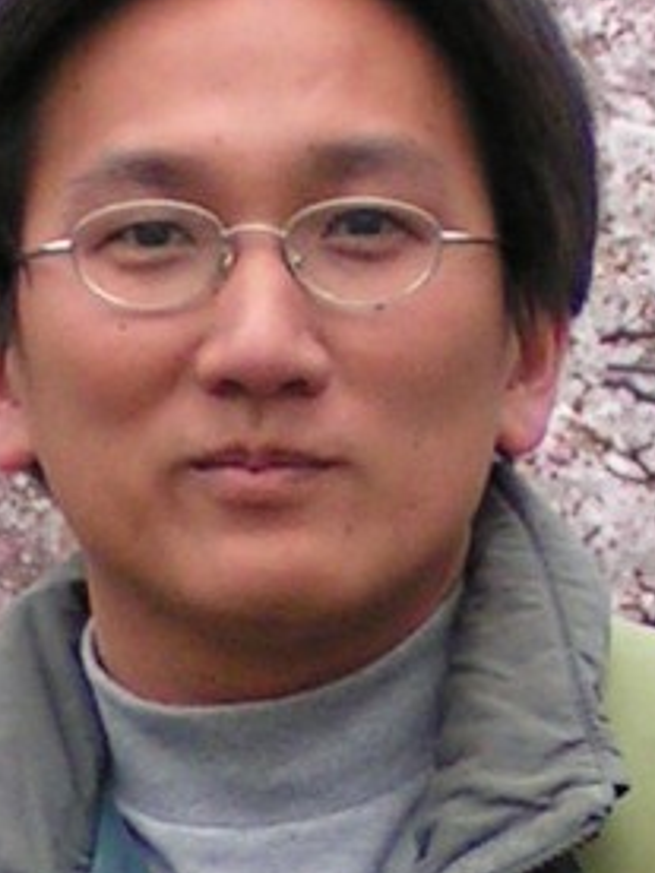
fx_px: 2624
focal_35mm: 104
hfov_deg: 14.2
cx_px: 286
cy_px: 269
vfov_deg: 18.8
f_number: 3.2
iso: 100
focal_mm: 10.5
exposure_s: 1/80
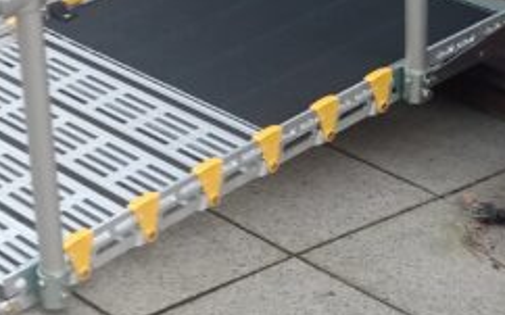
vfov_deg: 10.7
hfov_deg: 17.2
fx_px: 1665
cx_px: 129
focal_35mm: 121
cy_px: 25
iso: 338
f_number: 1.9
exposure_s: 1/100
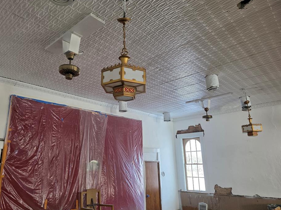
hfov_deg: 67.3
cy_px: 105
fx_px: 211
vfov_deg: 53.0
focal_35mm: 26
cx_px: 138
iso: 160
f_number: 1.7
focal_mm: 6.3
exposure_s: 1/180
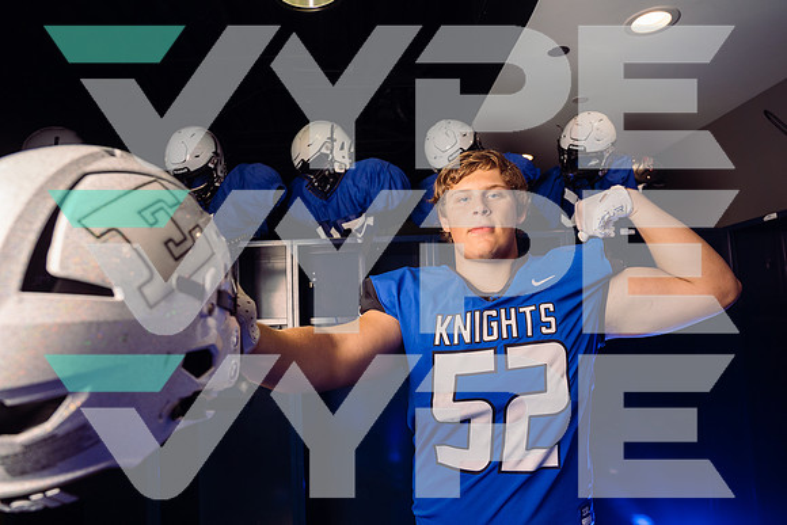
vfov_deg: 53.2
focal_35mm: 24
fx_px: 525
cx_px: 394
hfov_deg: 73.7
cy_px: 262
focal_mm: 24
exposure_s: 1/250
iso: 320
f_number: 4.5
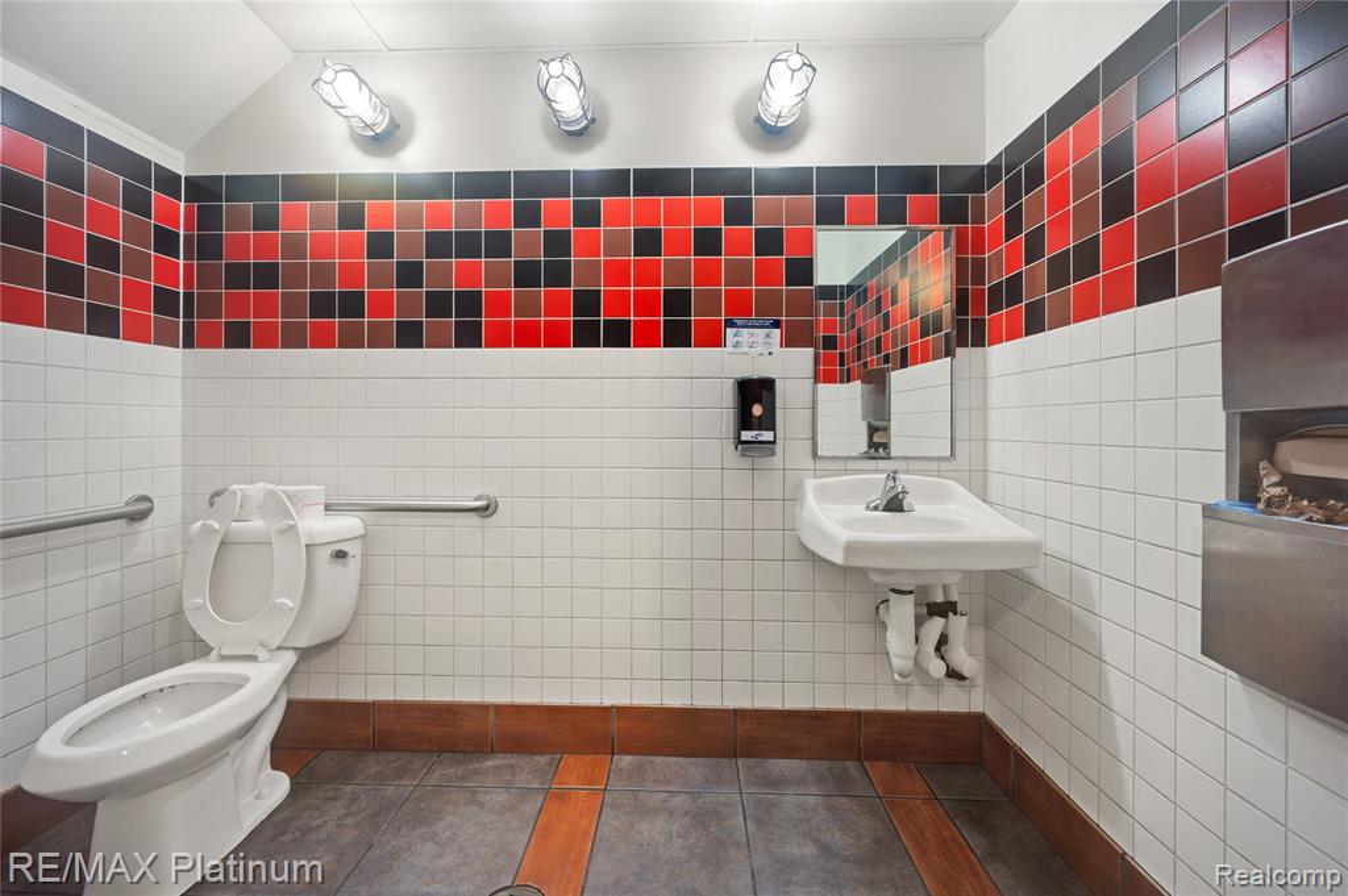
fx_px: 524
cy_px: 448
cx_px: 674
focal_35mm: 14
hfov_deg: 104.3
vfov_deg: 81.1
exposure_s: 4
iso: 100
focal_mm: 14
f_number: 11
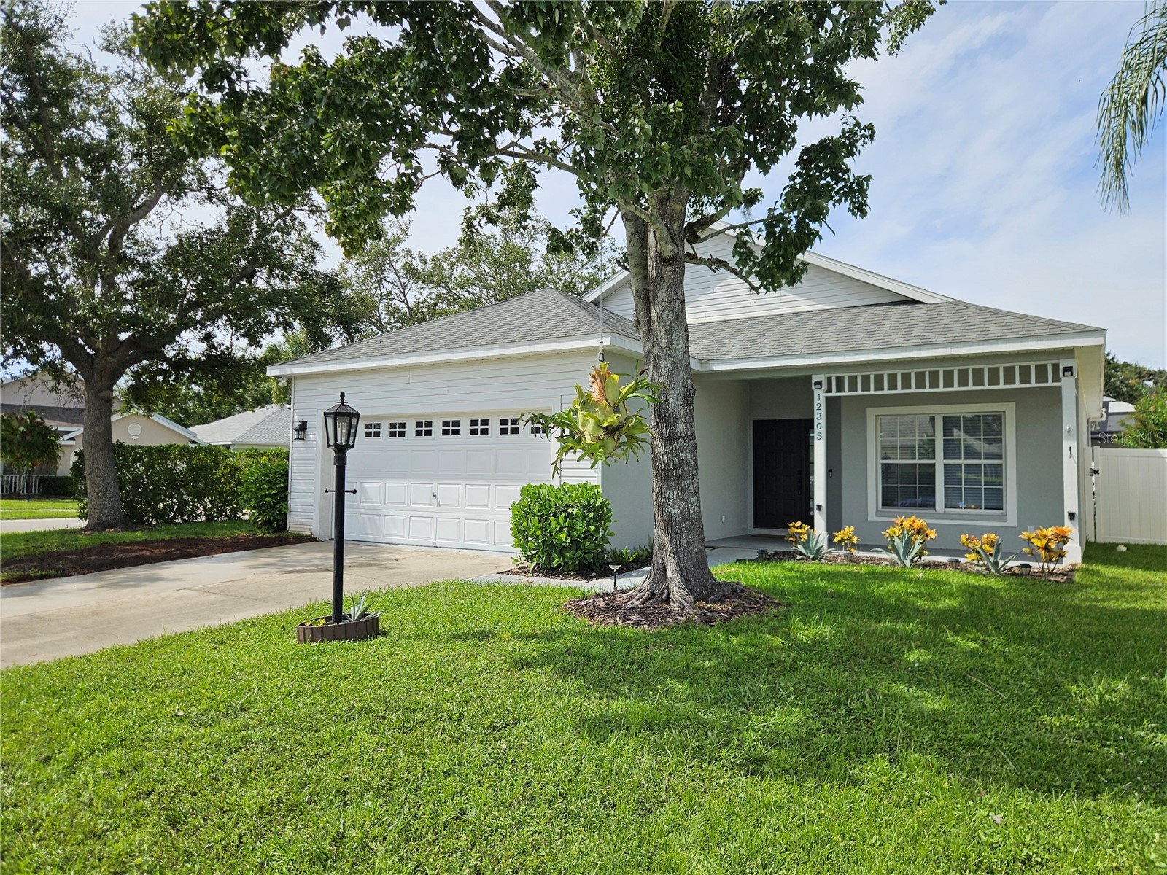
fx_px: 775
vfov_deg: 58.9
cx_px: 584
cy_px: 438
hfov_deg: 73.9
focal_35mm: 23
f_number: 1.8
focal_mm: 5.4
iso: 25
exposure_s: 1/1994
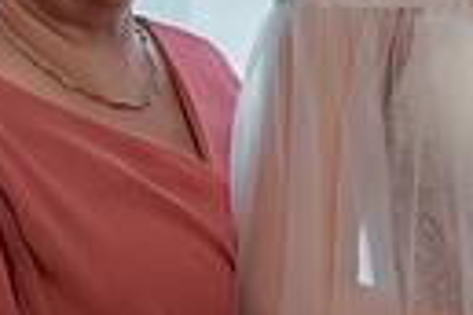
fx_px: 1997
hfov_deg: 13.4
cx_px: 99
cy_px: 10
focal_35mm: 152
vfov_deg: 9.0
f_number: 2.8
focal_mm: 30
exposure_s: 1/320
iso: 800
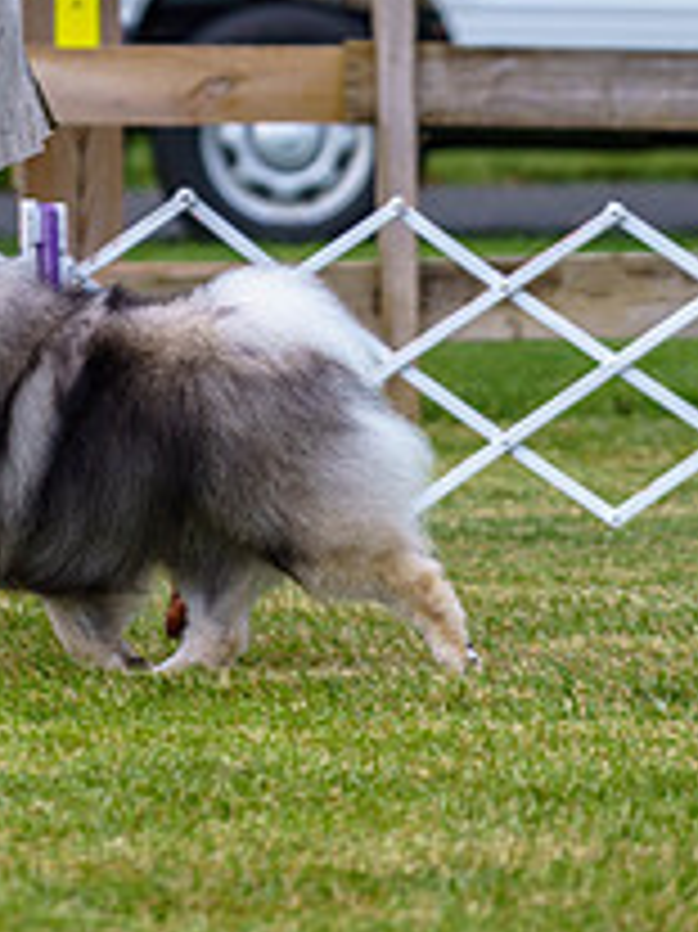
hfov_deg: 3.2
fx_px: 12407
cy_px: 83
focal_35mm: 461
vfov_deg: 4.3
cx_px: 23
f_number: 4
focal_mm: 171
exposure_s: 1/500
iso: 200
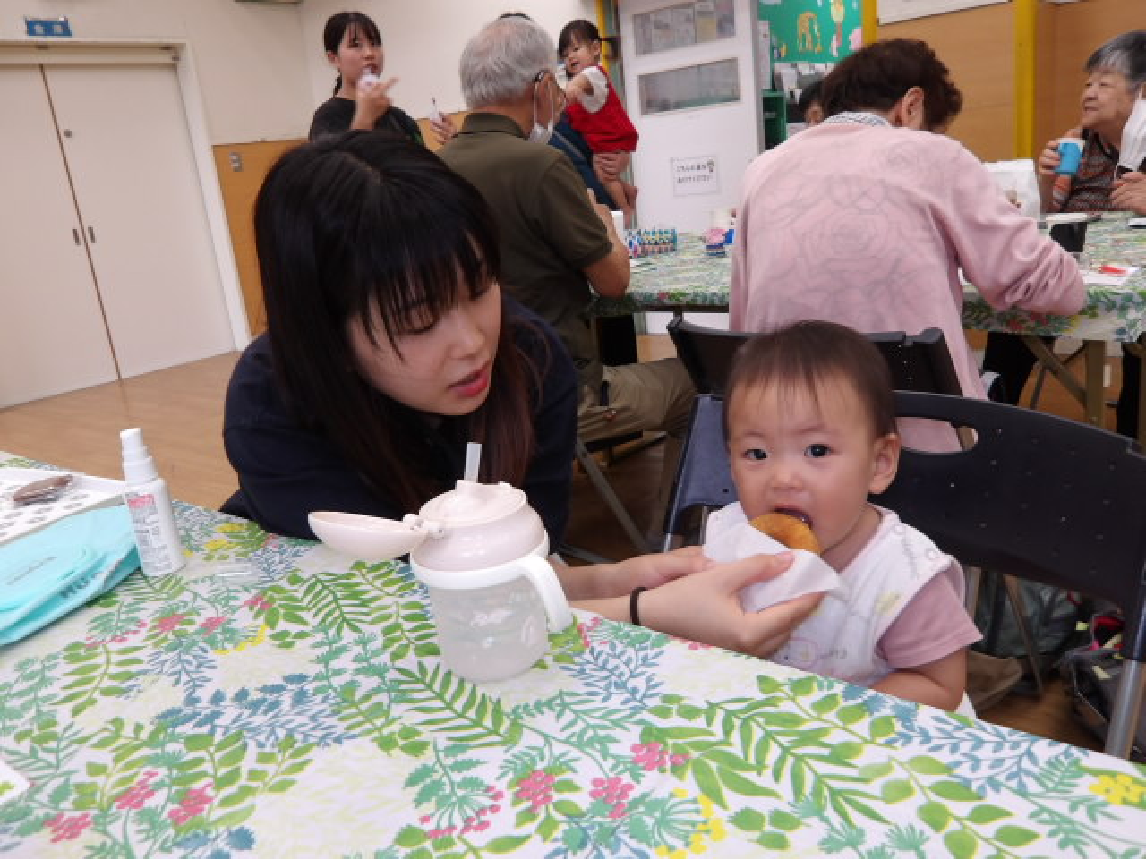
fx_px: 894
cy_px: 430
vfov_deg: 51.4
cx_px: 573
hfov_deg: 65.3
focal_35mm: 27
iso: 100
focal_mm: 4.9
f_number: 3
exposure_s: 1/39
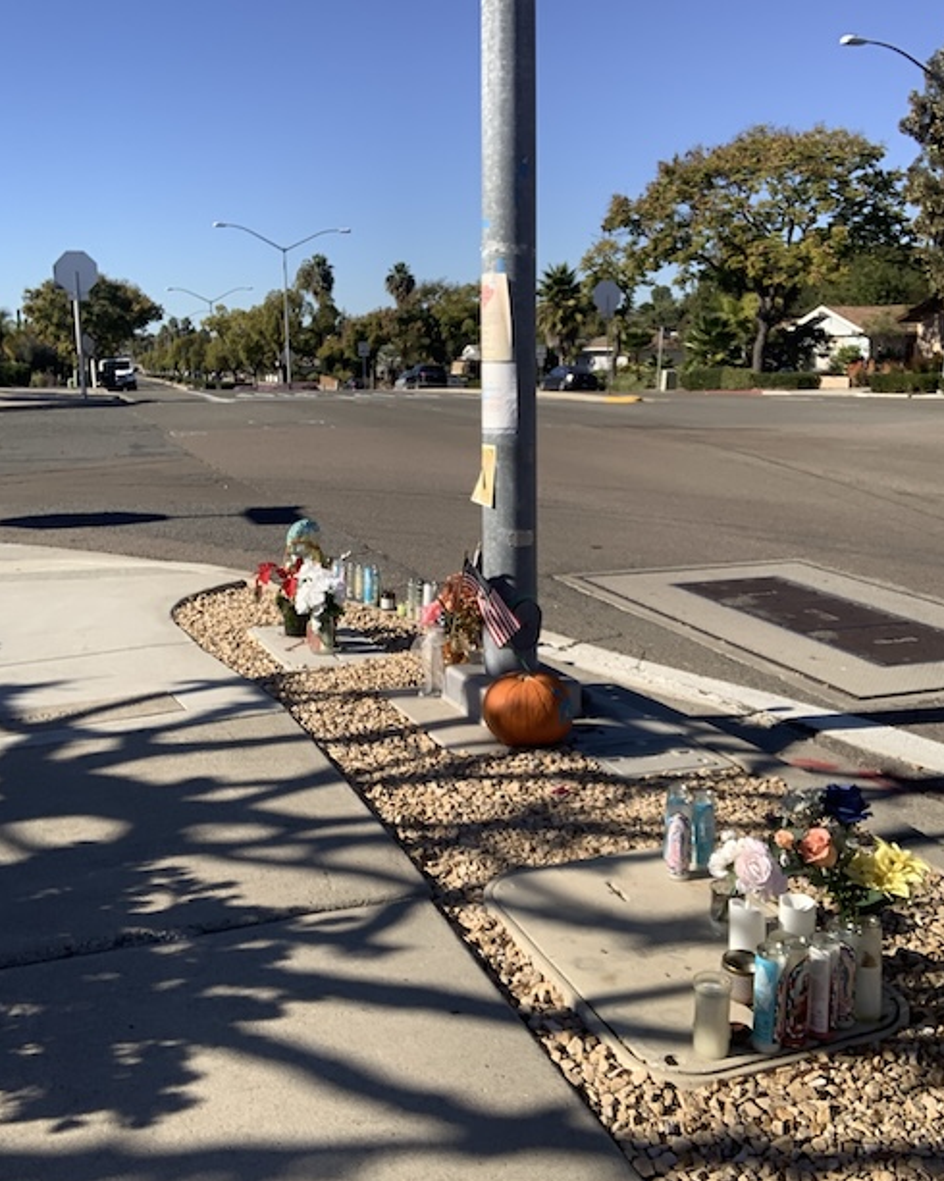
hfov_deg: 43.3
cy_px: 623
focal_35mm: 34
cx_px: 478
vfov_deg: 52.8
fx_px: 1188
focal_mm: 2.87
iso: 16
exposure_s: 1/1208
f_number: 2.2
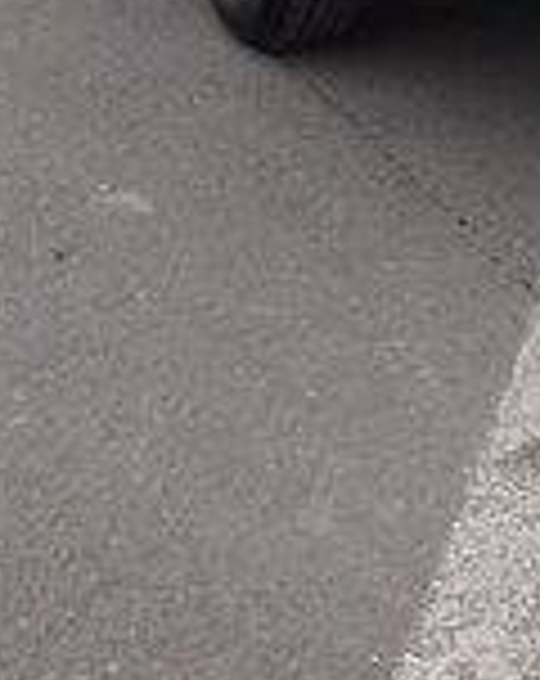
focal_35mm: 90
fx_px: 1805
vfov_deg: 18.9
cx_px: 598
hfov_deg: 16.5
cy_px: -324
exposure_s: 1/100
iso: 40
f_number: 1.9
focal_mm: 3.7
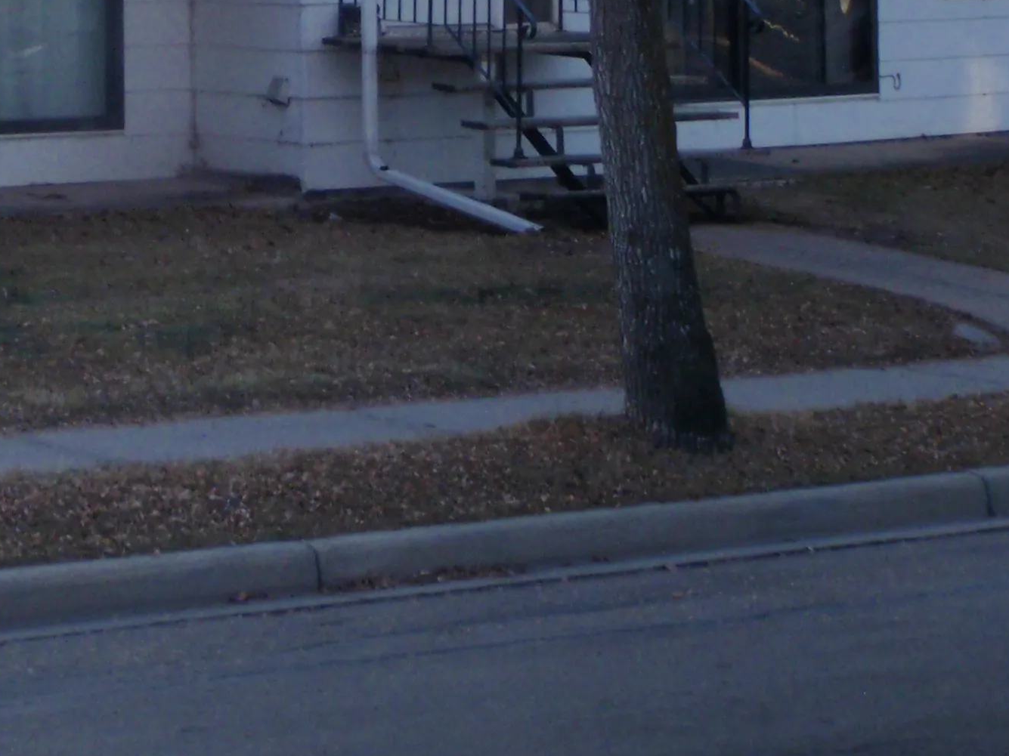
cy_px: -173
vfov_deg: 13.4
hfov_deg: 18.2
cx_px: 231
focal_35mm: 107
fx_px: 3119
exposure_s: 1/100
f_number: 4.1
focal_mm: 6.53
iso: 64
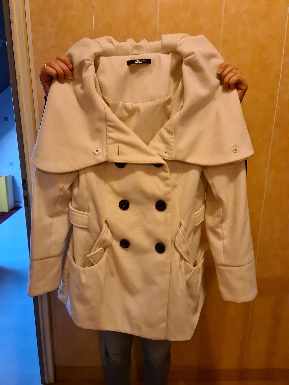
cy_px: 192
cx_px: 144
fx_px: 278
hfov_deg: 54.9
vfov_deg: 69.4
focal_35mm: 25
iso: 1000
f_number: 1.8
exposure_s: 1/100
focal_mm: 7
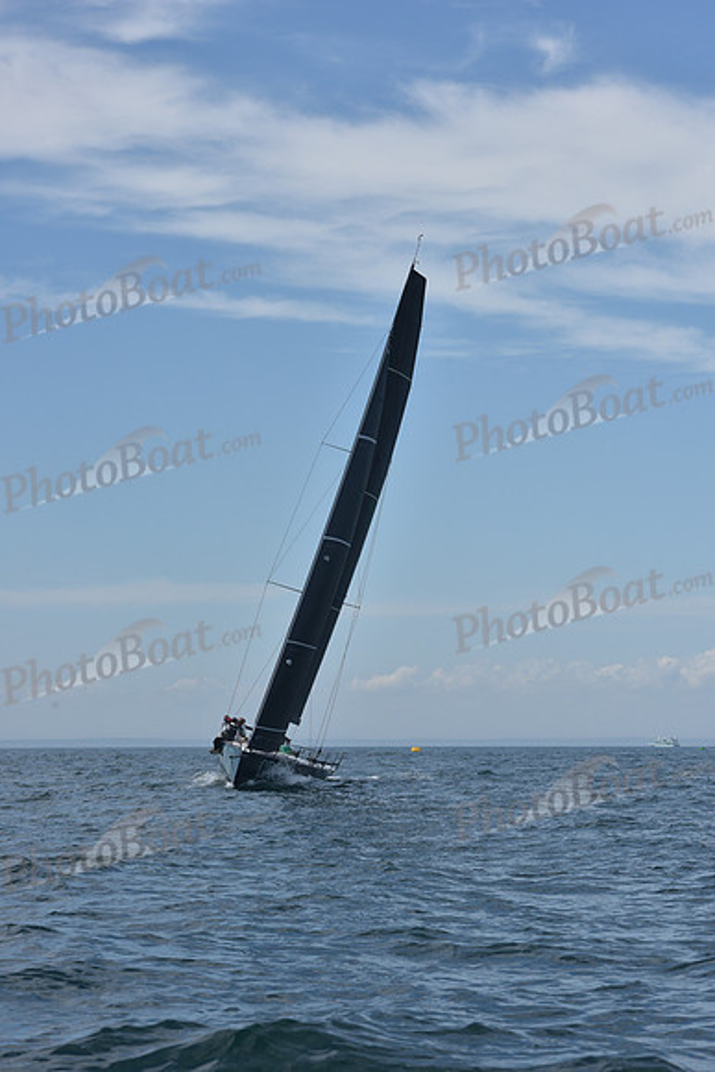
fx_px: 2828
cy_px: 536
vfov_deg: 21.5
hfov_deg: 14.4
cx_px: 358
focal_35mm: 95
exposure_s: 1/800
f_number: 10
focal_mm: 95
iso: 250
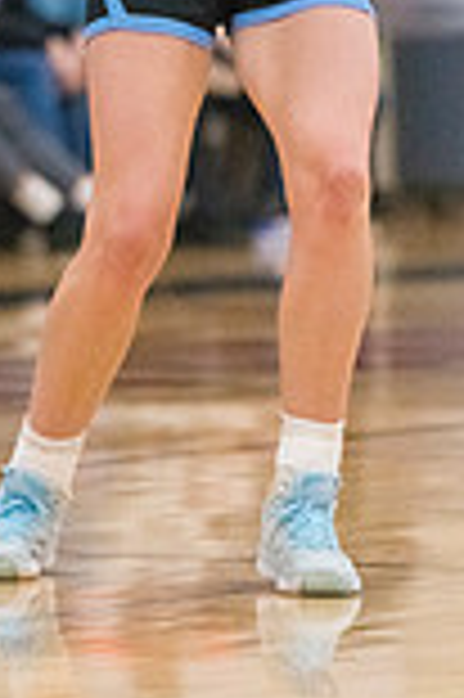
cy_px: -225
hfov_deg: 2.5
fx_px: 10424
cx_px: 252
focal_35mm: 538
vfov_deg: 3.8
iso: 8000
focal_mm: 185
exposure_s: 1/1600
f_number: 4
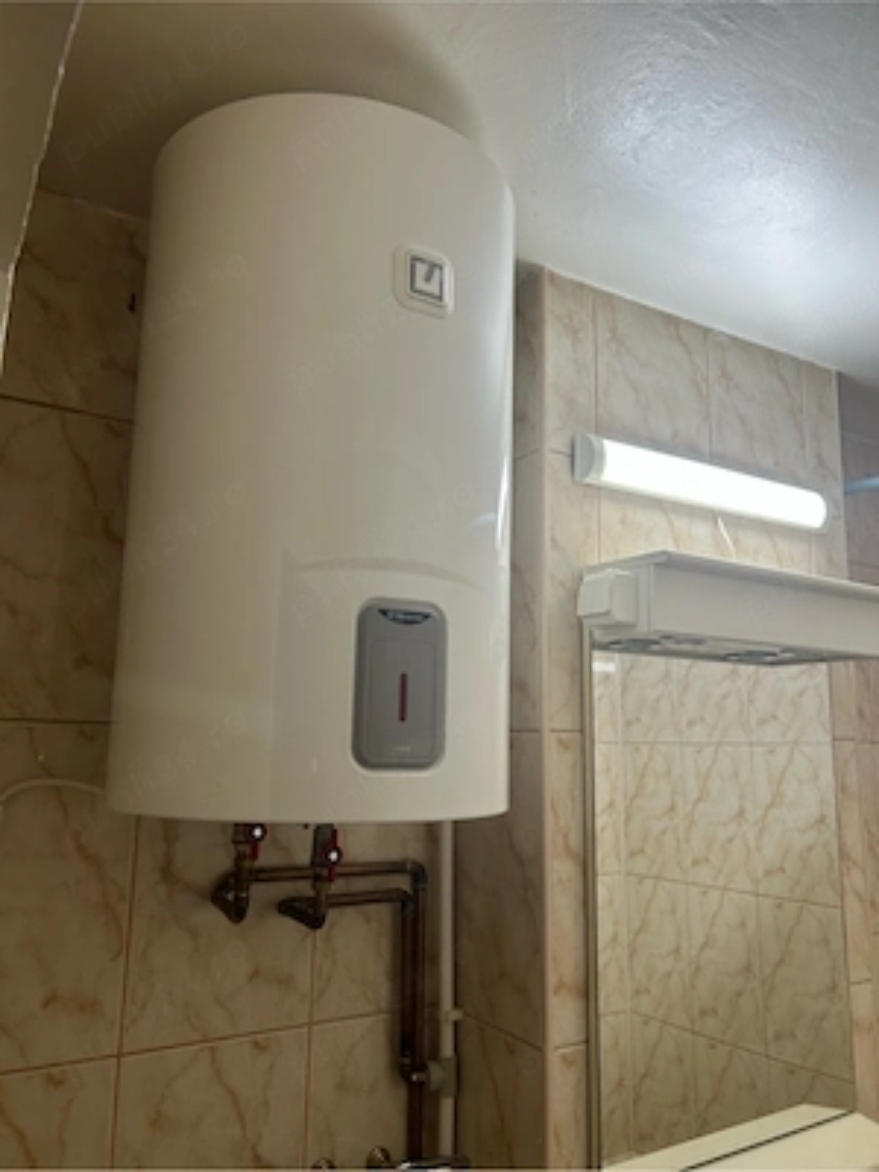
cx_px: 440
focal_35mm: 26
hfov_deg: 53.1
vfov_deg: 67.3
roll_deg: -0.4
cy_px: 586
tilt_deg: +10.7
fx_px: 880
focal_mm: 5.7
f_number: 1.5
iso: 80
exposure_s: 1/50
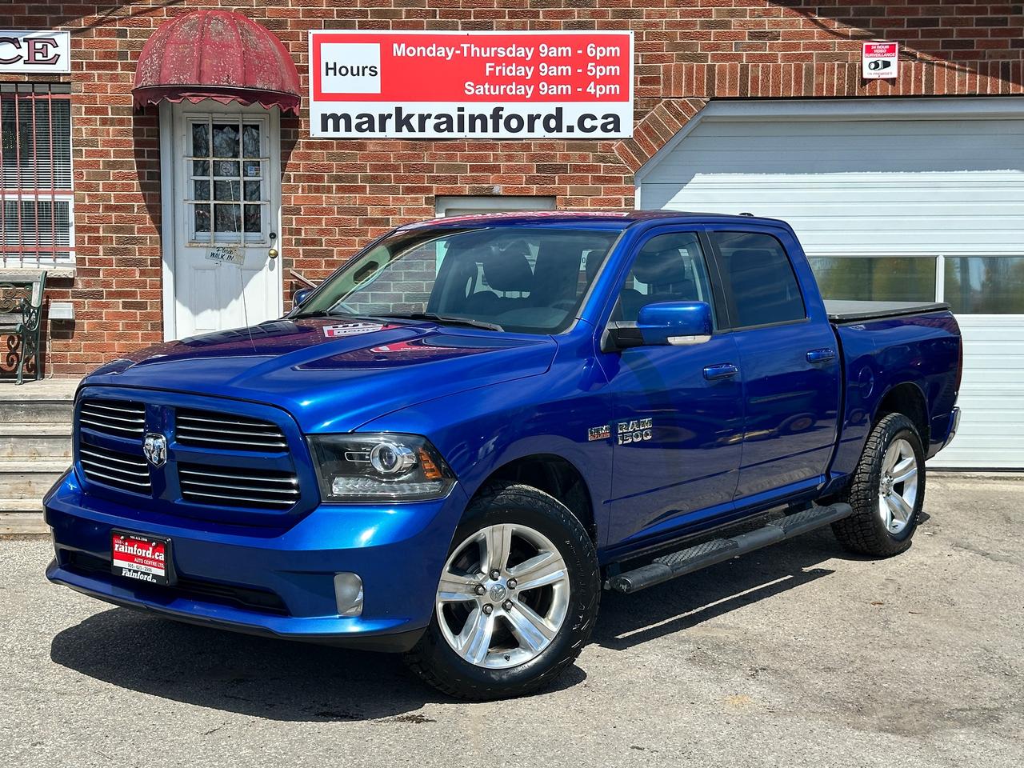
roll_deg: -0.1
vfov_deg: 30.3
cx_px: 512
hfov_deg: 39.7
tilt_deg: -3.1
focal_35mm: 48
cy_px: 384
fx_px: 1420
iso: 64
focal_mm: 6.86
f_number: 1.78
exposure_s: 1/2532
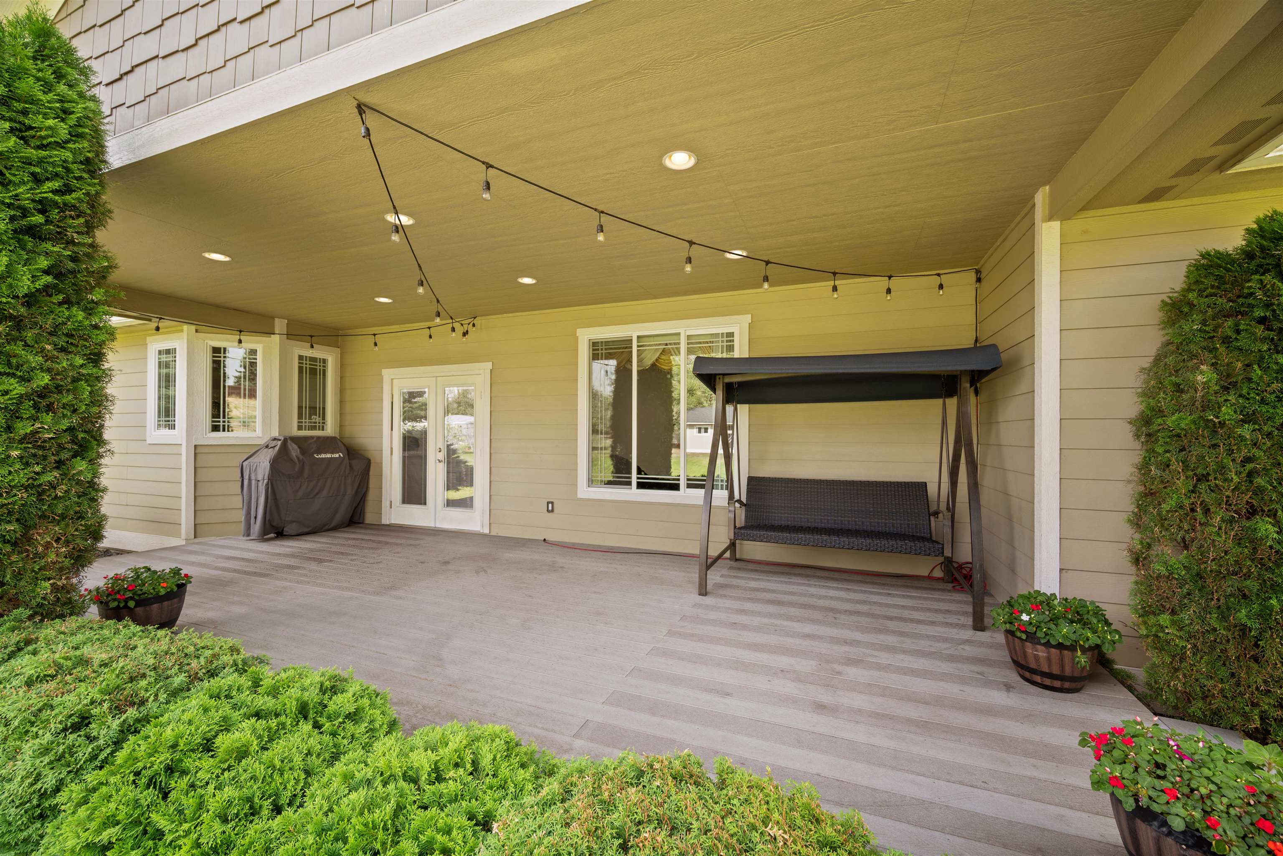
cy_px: 428
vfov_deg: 81.2
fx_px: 499
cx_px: 642
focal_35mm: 14
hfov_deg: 104.3
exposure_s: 1/15
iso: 100
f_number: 8
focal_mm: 14
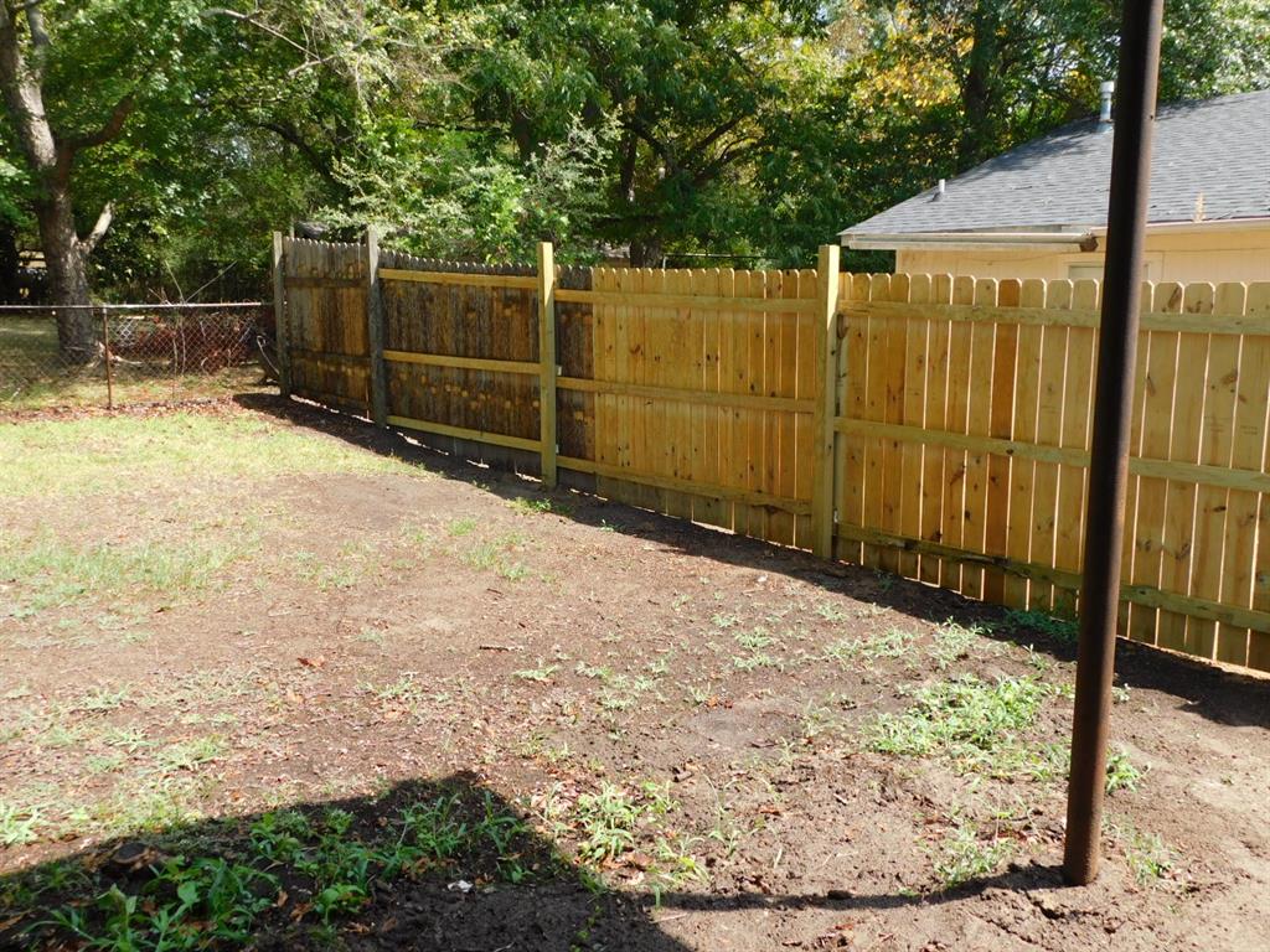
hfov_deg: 60.0
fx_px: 1101
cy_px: 476
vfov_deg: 46.8
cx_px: 635
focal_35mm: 30
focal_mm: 5.3
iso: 125
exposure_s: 1/400
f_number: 3.2
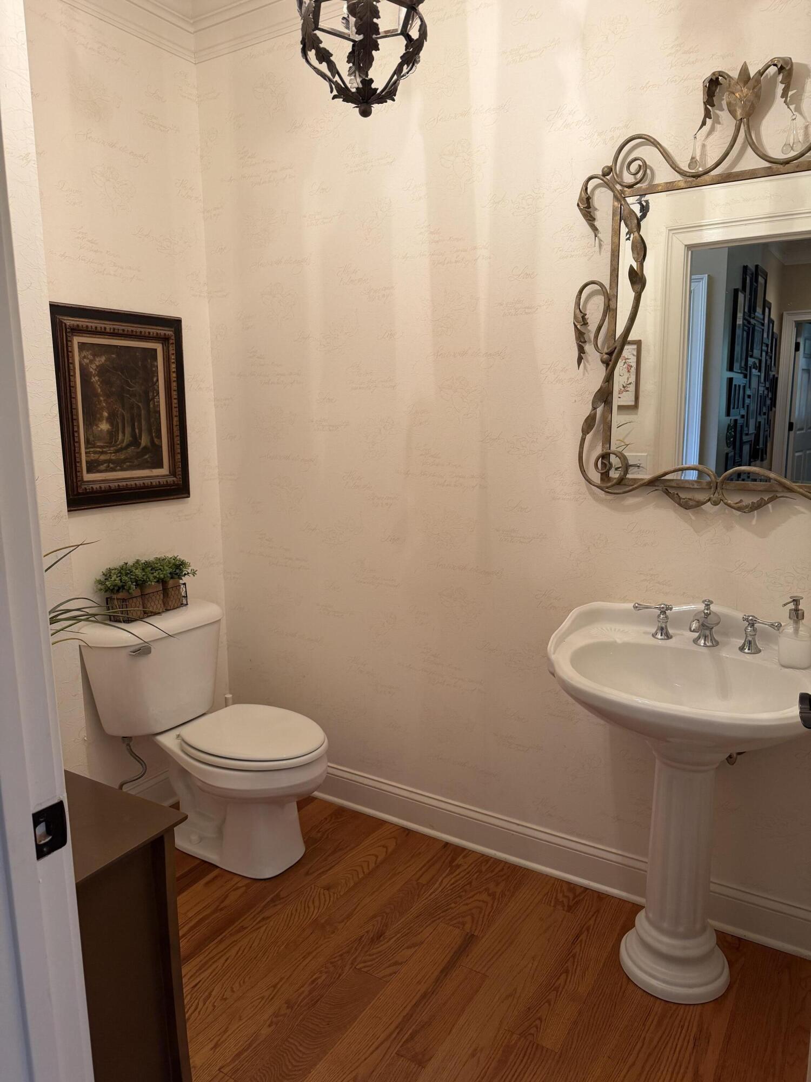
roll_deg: -0.5
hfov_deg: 56.8
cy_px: 541
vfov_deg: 71.6
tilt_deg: -9.9
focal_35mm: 24
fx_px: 750
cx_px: 406
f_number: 1.78
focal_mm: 6.76
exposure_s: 1/120
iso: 200
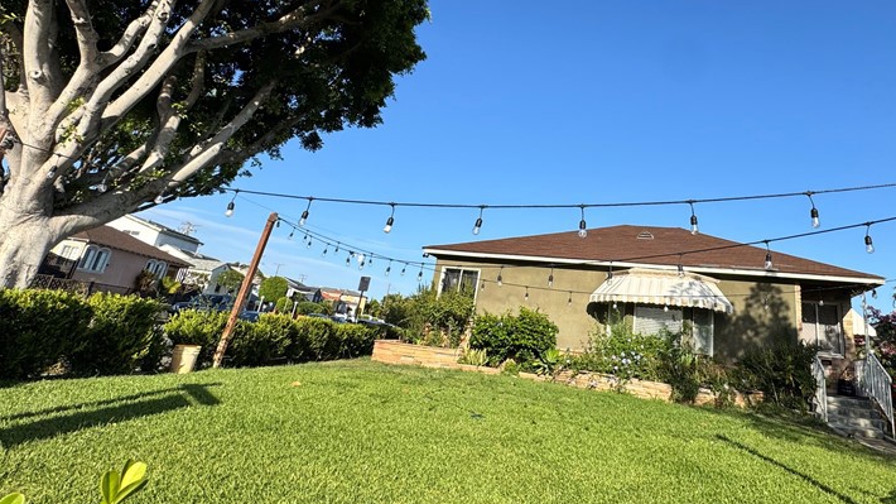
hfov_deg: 79.1
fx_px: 523
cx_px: 582
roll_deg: -6.4
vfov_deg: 50.1
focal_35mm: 22
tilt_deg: +21.3
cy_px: 152
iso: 50
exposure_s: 1/1976
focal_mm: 2.22
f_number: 2.2
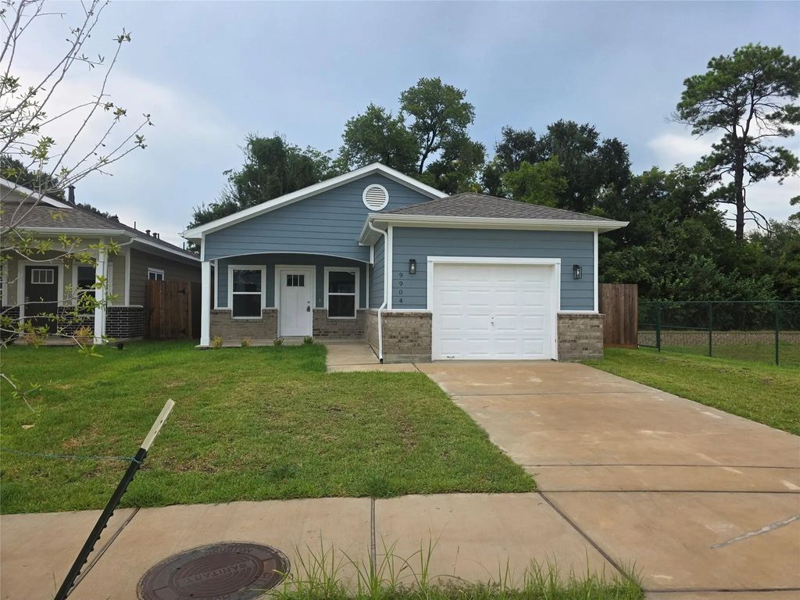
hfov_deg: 73.9
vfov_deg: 58.9
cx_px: 400
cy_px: 300
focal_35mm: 23
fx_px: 532
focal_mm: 6.3
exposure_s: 1/2378
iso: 80
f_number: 1.7
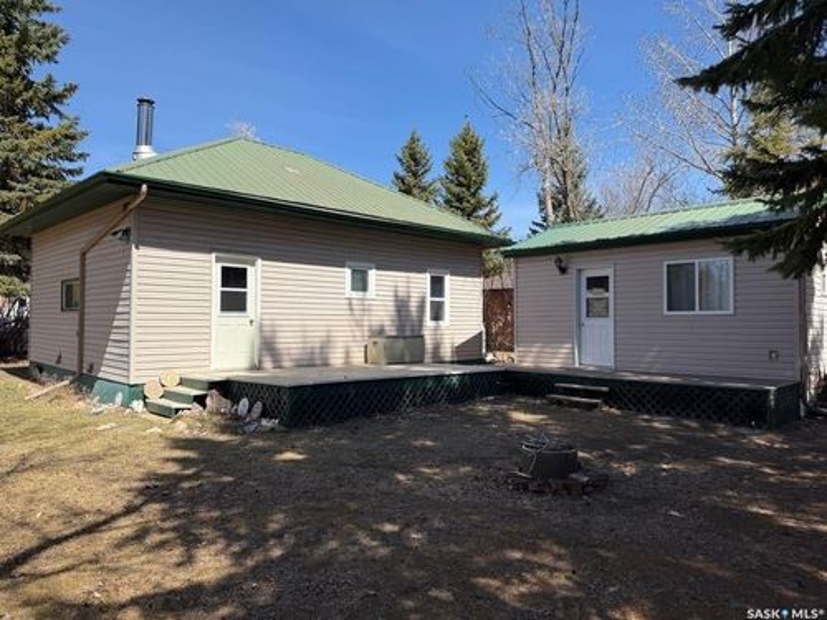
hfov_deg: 71.6
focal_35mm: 24
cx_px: 414
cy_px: 310
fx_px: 573
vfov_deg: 56.8
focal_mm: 6.76
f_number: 1.78
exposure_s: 1/3759
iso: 80
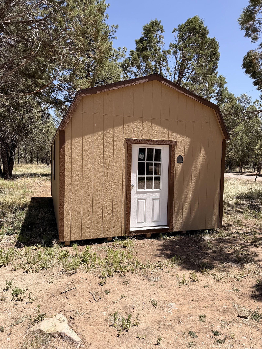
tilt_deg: -4.5
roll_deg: +0.3
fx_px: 242
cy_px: 174
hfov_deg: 56.8
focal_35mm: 24
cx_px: 131
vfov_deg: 71.6
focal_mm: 6.76
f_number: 1.78
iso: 80
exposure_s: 1/3759
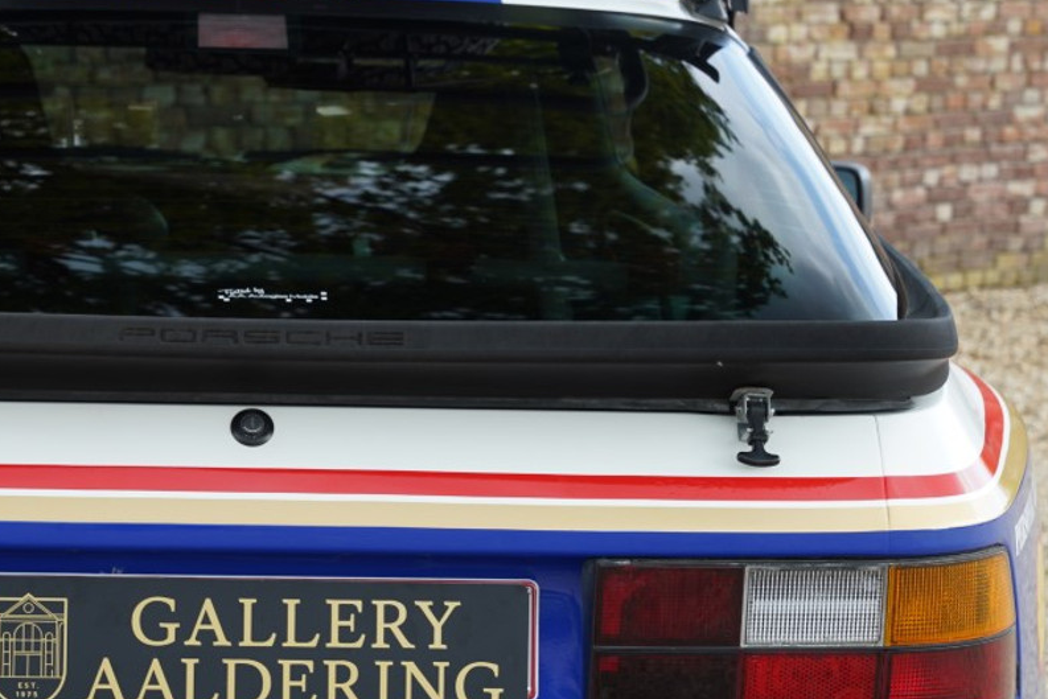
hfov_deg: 16.7
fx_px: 3544
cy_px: 404
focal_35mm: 122
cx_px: 276
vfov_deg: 11.3
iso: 160
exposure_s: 1/50
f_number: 5.6
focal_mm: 50.3
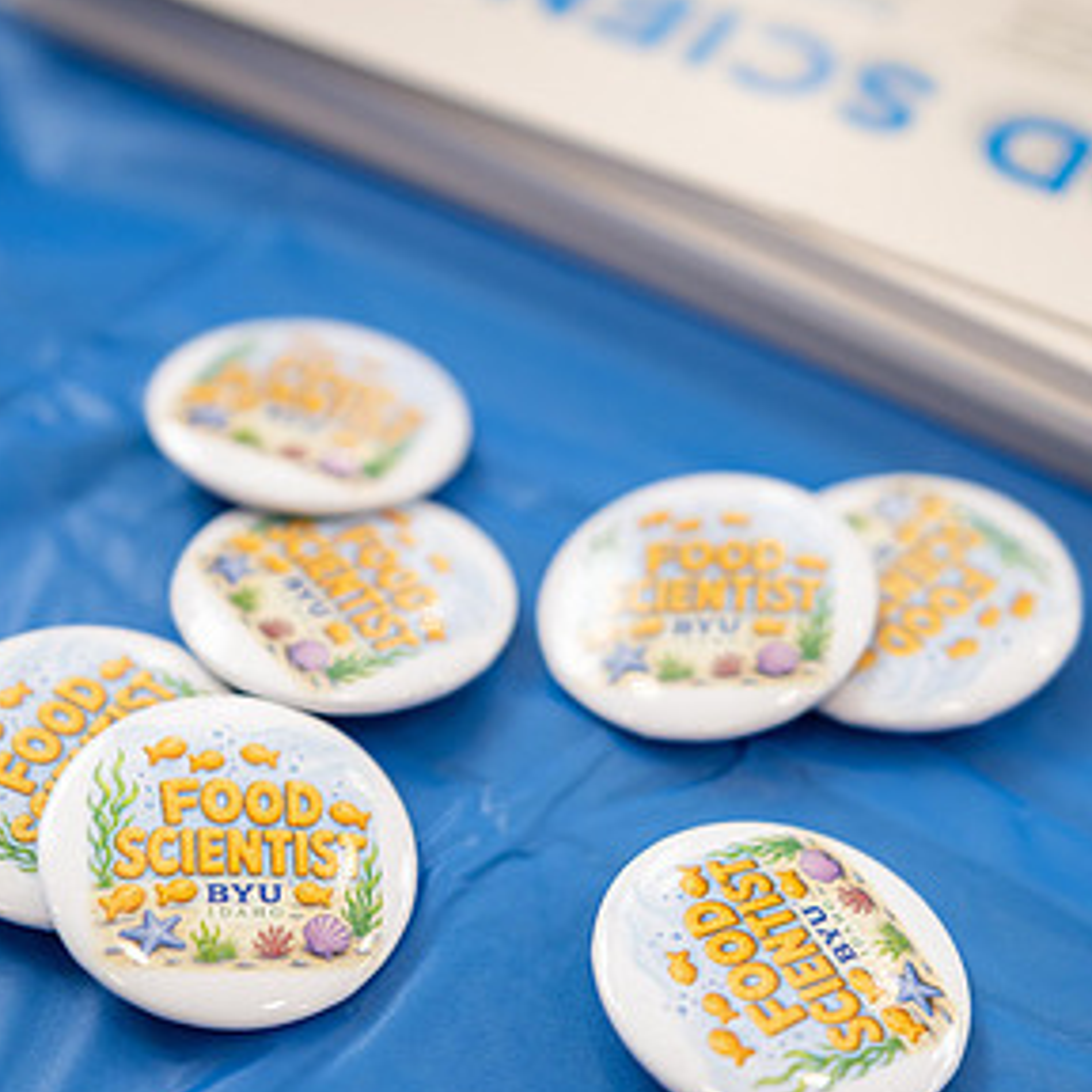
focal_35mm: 60
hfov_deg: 28.6
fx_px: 2141
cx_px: 554
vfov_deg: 28.4
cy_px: 726
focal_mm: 35
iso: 1250
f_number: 2.8
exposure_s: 1/500
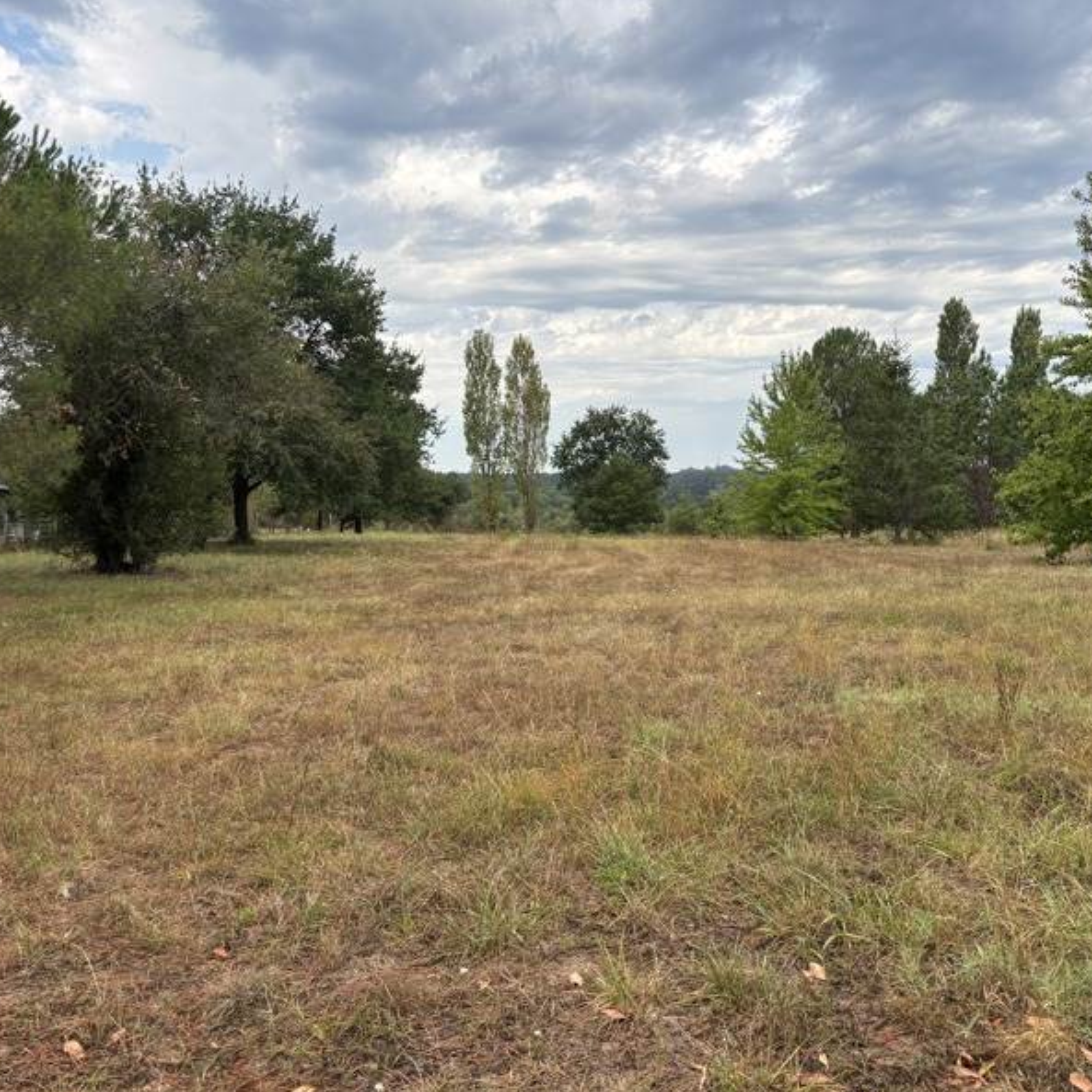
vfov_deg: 52.5
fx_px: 1106
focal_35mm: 31
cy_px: 547
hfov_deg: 51.8
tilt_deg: -3.5
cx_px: 707
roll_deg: -0.3
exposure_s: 1/1311
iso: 50
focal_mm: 5.96
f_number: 1.6
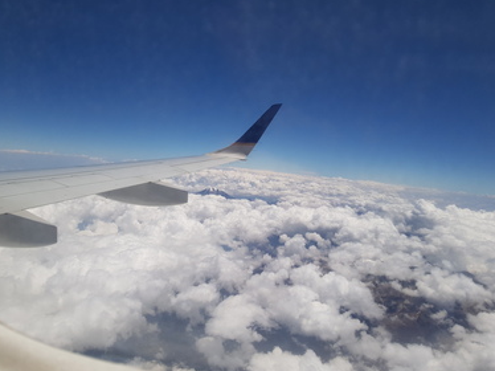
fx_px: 400
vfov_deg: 49.7
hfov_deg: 63.4
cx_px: 234
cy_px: 192
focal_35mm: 28
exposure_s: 1/3360
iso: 40
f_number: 1.7
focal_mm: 4.2
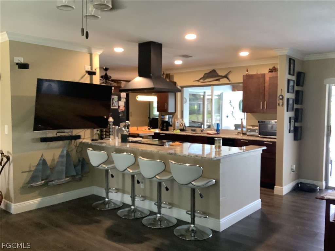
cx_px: 168
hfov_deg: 58.4
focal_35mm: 31
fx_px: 300
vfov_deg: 45.4
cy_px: 126
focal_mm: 3.3
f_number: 2.4
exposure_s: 1/60
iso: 200
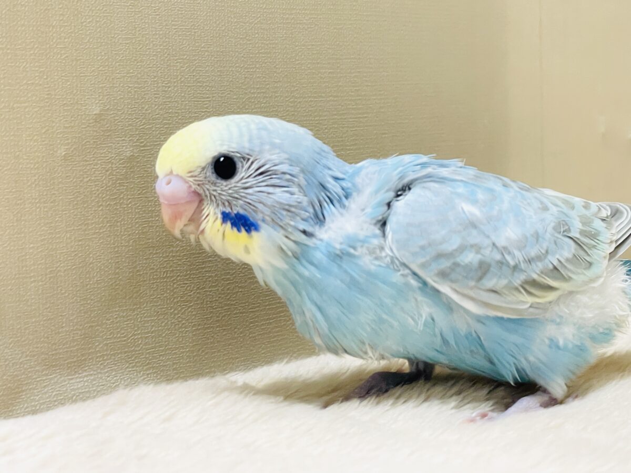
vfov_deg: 28.0
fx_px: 948
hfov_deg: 36.8
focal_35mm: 52
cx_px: 316
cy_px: 236
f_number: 2
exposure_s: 1/116
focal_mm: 6
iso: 160
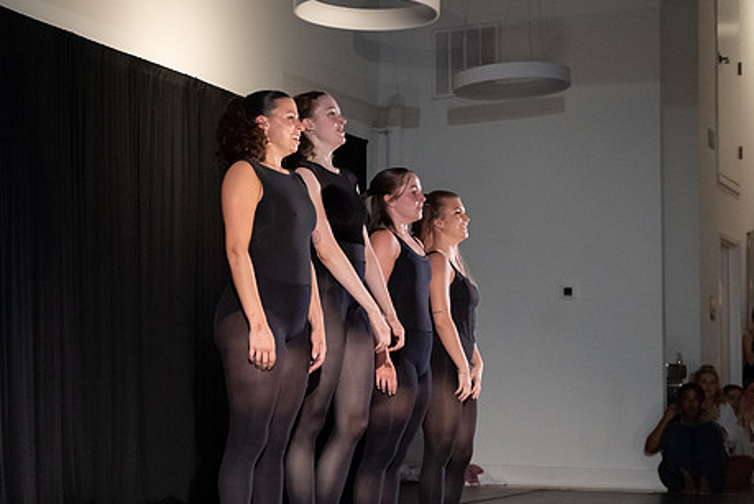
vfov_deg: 18.7
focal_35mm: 73
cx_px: 258
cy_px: 279
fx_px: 1530
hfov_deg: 27.5
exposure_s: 1/400
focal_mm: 52
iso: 6400
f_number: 4
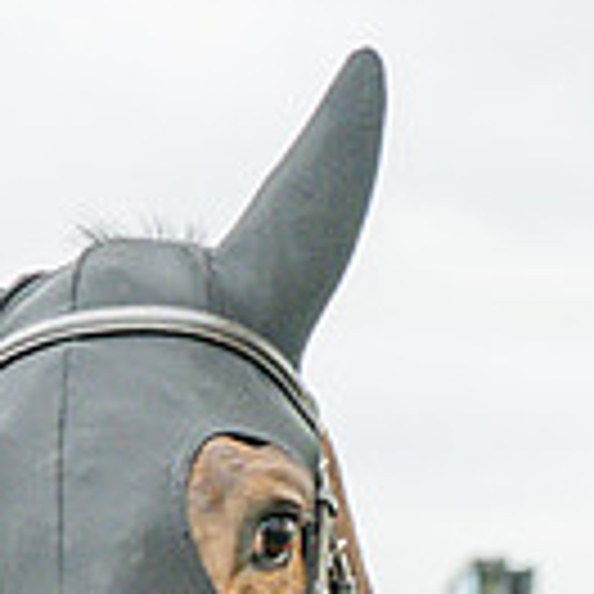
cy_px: 920
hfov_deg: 3.5
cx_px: 1083
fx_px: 9532
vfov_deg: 3.6
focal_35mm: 491
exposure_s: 1/320
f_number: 5
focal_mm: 73
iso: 400
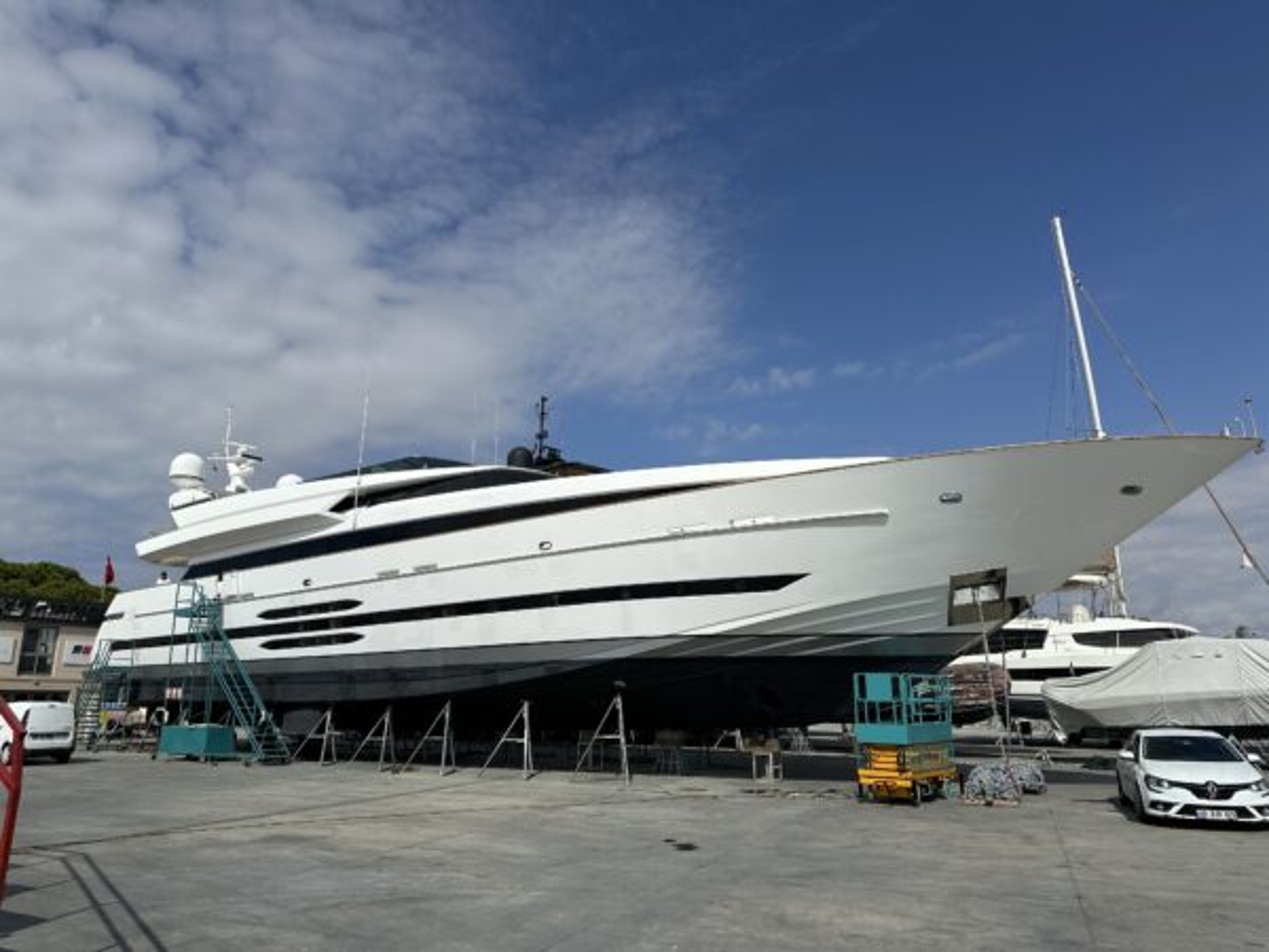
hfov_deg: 71.6
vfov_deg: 56.8
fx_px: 880
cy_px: 476
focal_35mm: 24
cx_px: 634
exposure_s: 1/10753
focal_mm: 6.86
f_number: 1.78
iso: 80
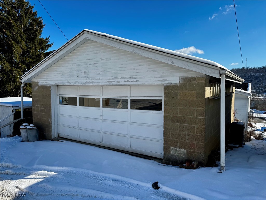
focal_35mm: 24
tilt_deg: -4.2
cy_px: 100
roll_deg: -0.1
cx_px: 133
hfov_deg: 71.6
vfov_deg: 56.8
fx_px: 184
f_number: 1.78
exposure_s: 1/4950
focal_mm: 6.76
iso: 80
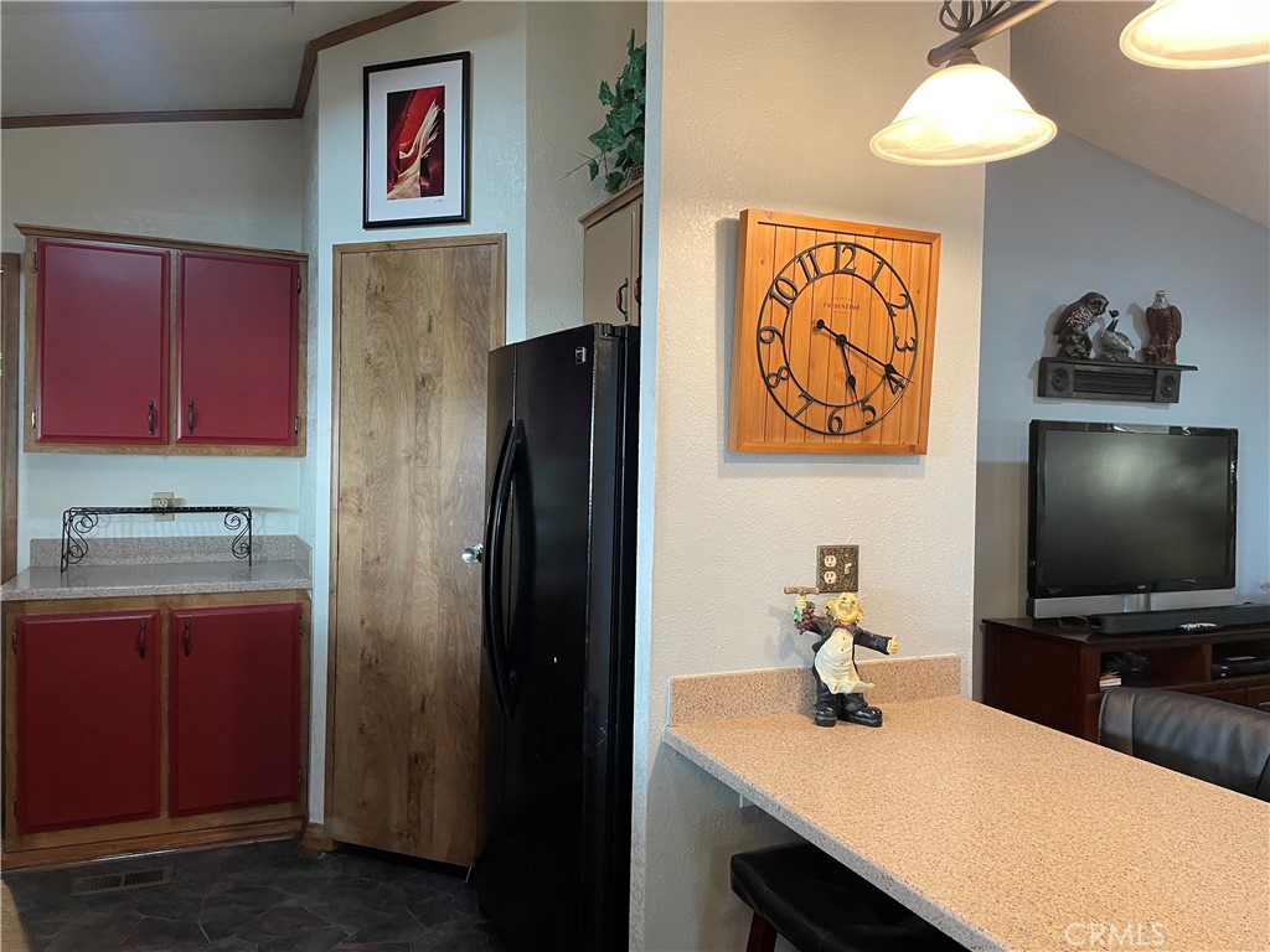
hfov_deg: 67.3
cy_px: 476
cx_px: 635
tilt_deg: -1.2
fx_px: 954
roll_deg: -1.4
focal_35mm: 26
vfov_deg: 53.1
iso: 160
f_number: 1.6
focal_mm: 4.2
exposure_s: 1/60
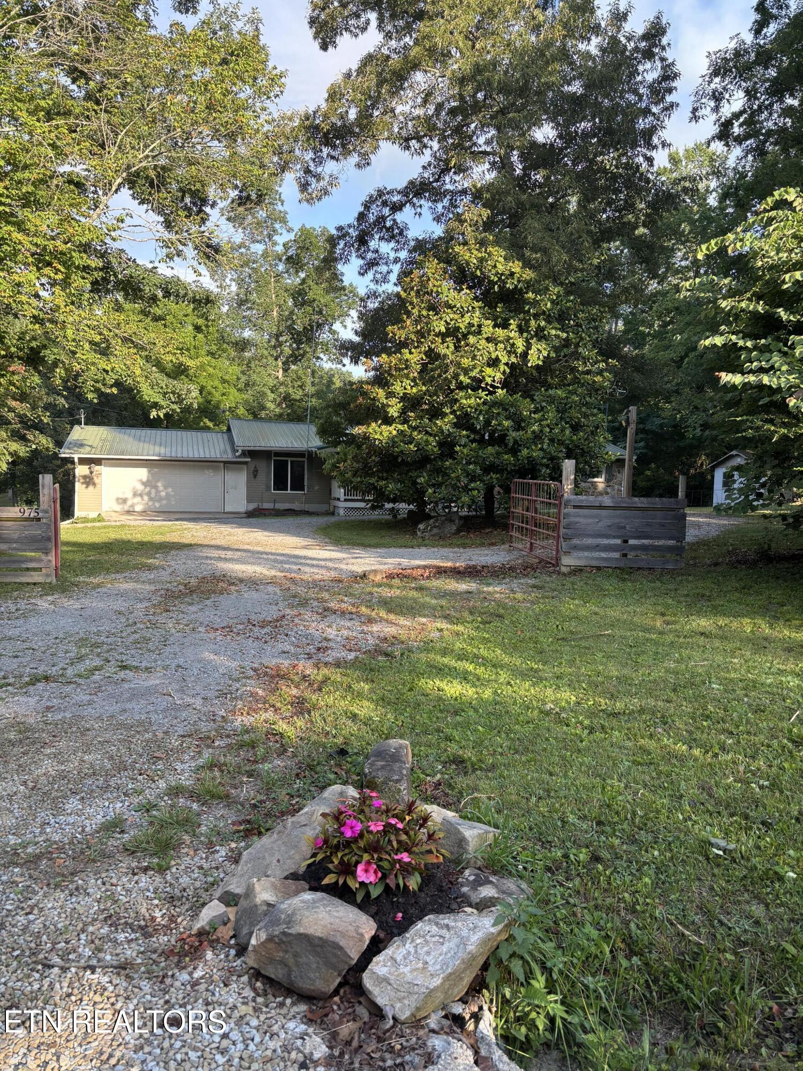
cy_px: 536
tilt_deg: -4.7
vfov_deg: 67.3
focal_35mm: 26
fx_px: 804
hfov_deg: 53.1
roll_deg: -2.1
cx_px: 402
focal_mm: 5.96
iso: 50
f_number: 1.6
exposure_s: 1/348
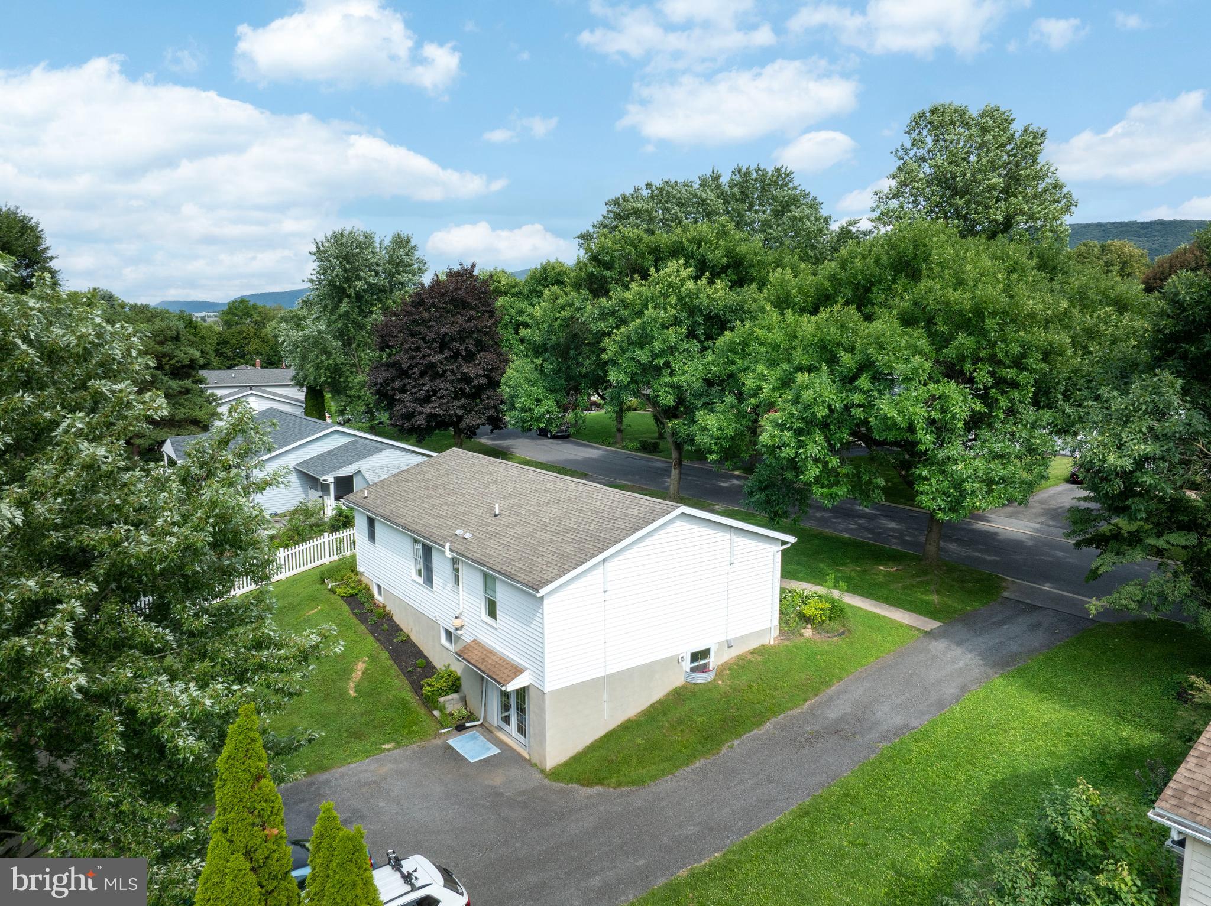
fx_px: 839
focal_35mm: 24
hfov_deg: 71.6
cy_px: 453
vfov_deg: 56.8
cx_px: 606
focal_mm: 12.29
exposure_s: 1/320
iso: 100
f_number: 7.1
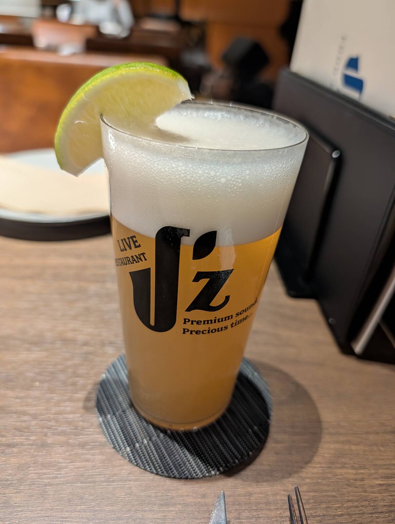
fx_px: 364
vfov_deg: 71.5
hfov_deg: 56.9
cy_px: 262
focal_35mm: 24
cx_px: 198
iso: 165
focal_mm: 6.9
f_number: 1.68
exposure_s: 1/25
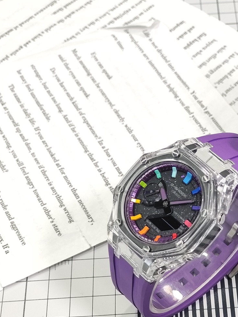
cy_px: 210
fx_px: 752
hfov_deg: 17.9
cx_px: 176
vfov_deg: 23.7
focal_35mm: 82
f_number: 2.08
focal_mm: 7.55
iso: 56
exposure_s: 1/50
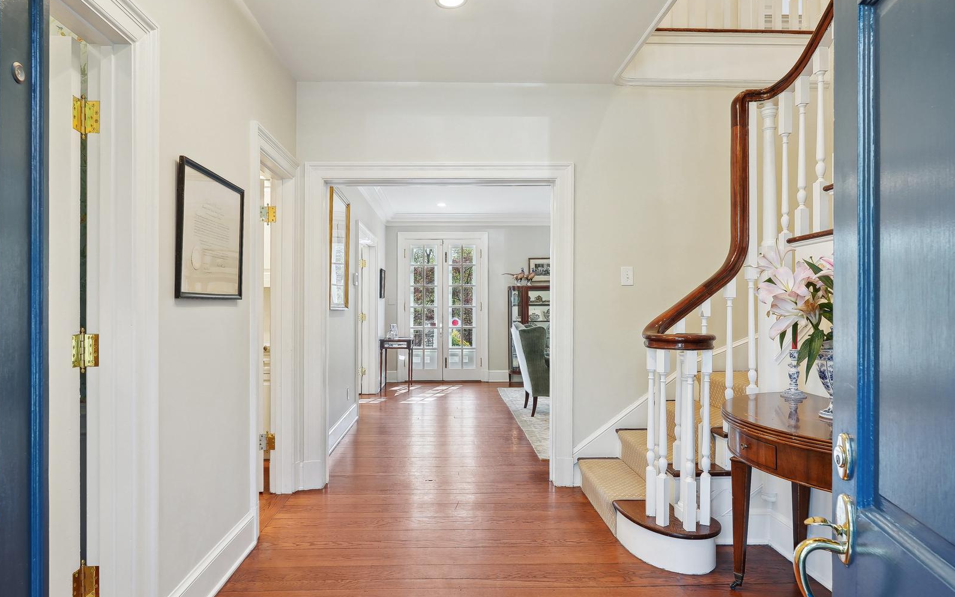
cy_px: 308
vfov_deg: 57.2
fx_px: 547
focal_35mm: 21
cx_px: 455
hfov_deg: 82.2
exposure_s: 1/6
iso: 200
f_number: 8
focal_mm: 16
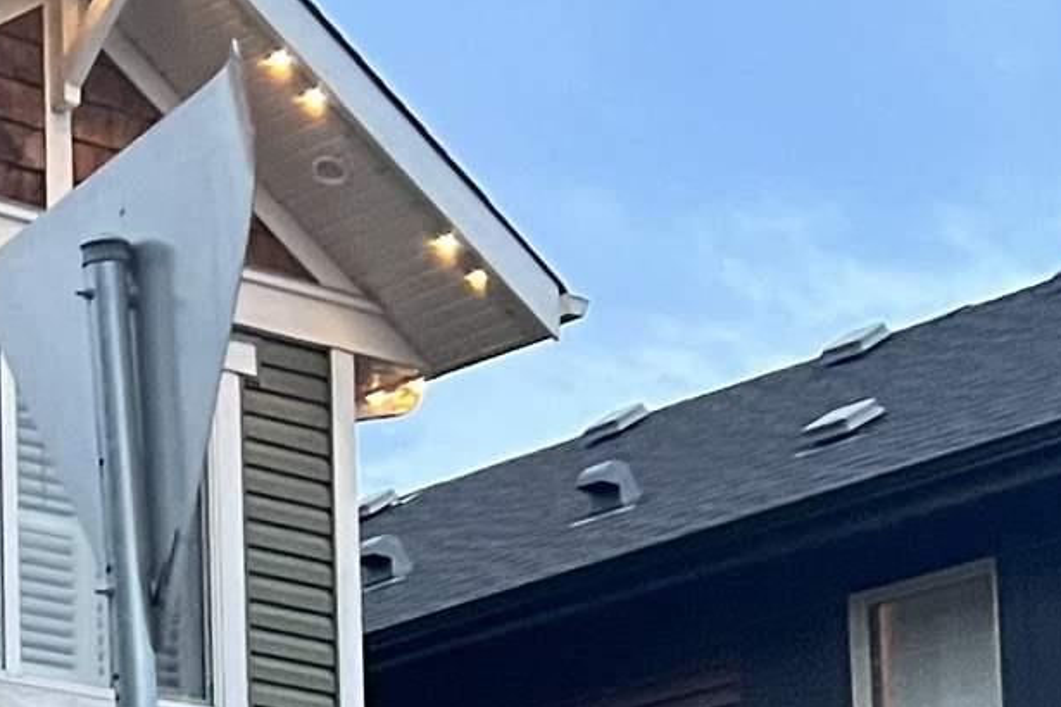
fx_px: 3978
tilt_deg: +4.4
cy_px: 1321
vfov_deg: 9.6
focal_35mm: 135
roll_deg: +0.6
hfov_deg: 14.0
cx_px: -626
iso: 500
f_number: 1.5
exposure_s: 1/51
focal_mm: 5.7
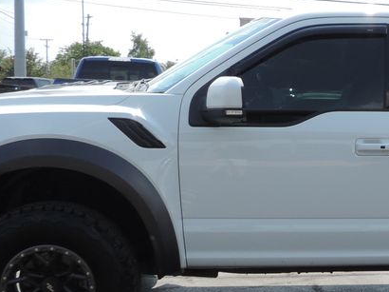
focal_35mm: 75
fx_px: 842
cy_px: 196
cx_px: 411
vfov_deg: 19.6
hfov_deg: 24.5
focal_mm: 4.3
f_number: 3
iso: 80
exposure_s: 1/800
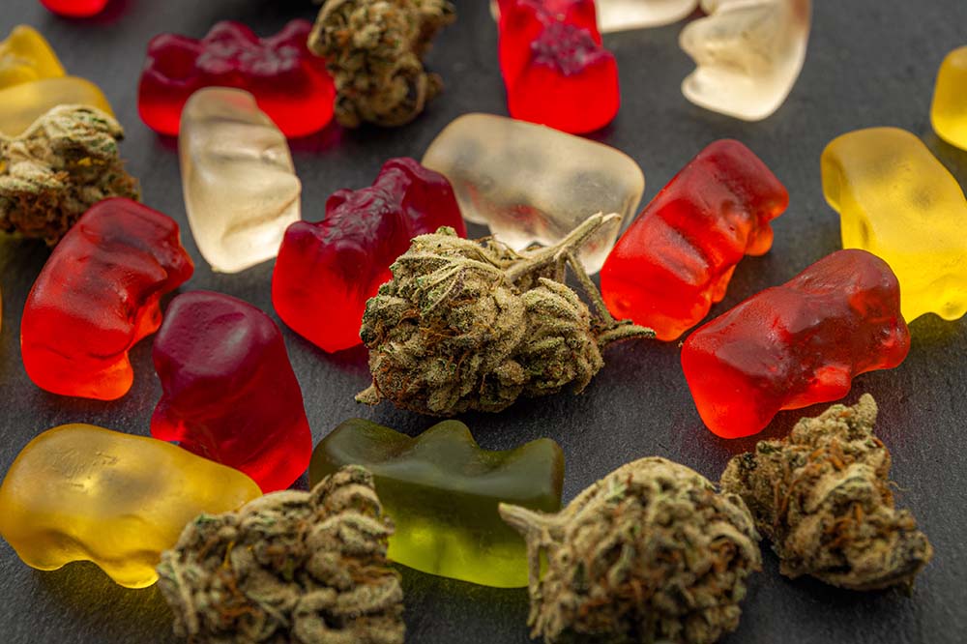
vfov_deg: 18.9
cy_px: 322
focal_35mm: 72
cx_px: 484
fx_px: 1933
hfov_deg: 28.1
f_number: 11
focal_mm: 48
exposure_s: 1/160
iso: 100
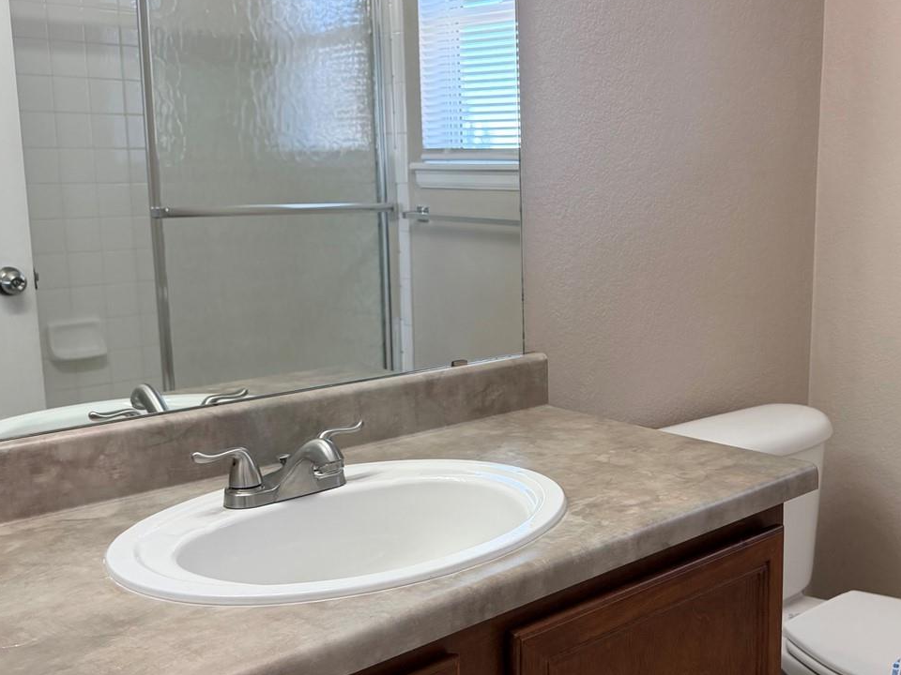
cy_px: 354
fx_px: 1041
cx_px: 625
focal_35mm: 40
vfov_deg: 36.0
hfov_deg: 45.8
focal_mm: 6.76
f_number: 1.78
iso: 160
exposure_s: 1/228
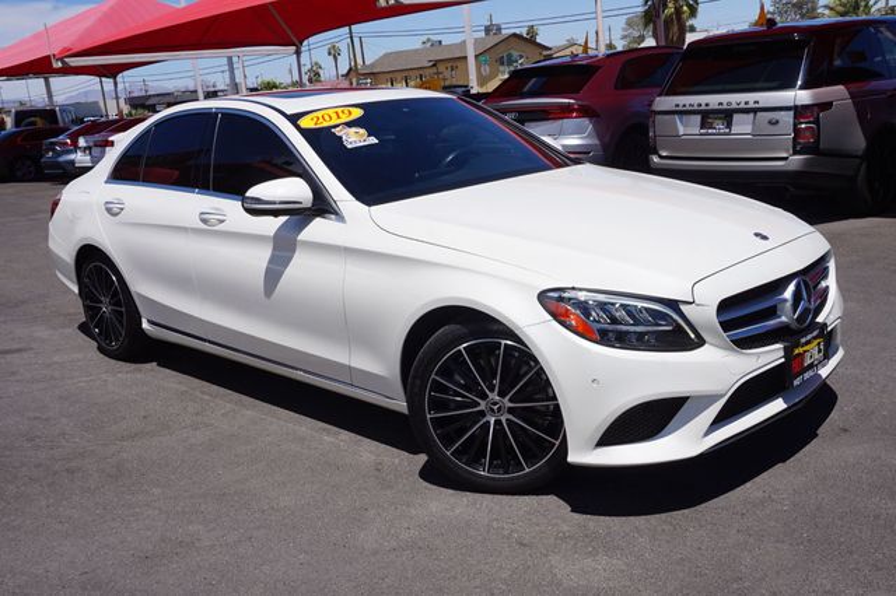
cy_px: 298
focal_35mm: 36
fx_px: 895
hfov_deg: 53.2
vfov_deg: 36.8
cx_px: 448
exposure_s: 1/200
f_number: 14
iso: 100
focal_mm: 24
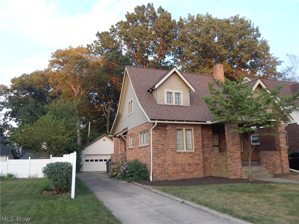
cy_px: 112
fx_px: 242
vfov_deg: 49.7
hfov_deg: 63.4
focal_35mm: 28
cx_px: 150
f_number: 3.2
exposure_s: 1/40
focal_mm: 5.1
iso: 125
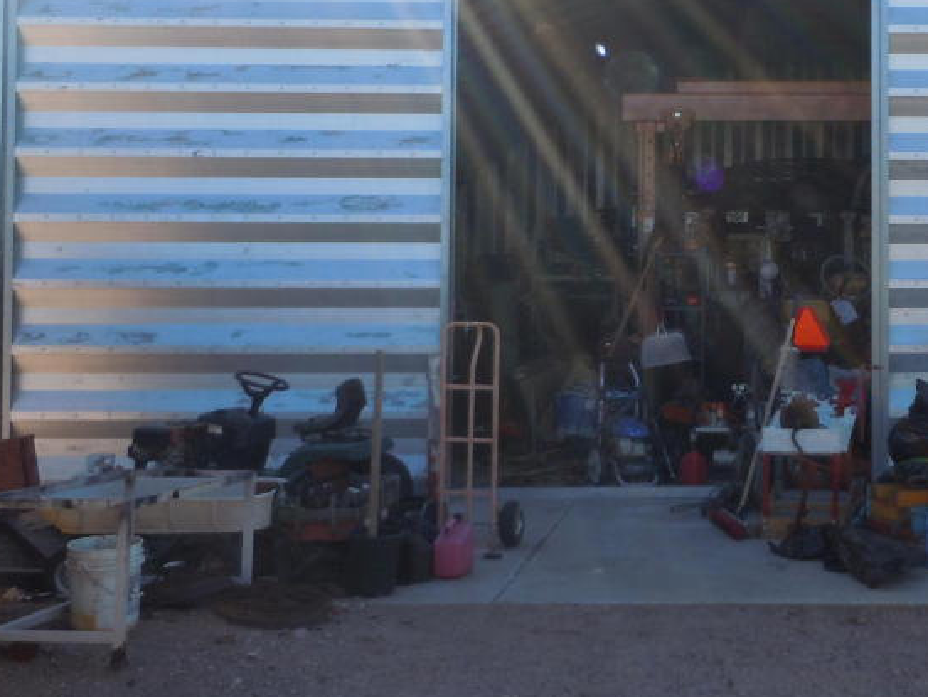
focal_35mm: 52
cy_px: 251
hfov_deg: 35.2
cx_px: 790
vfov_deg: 27.9
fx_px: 1395
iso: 100
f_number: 3.7
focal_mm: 5
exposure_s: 1/400
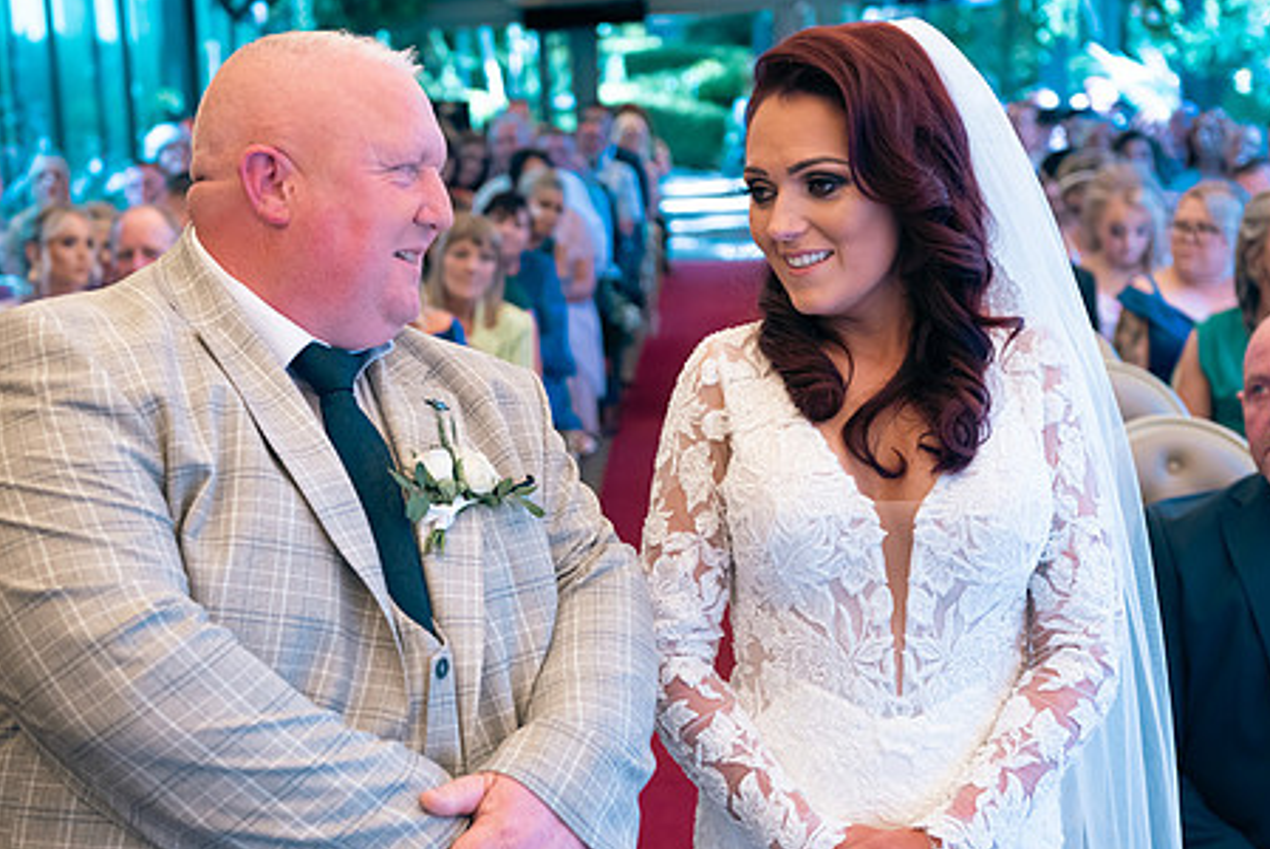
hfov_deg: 32.3
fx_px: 2189
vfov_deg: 21.9
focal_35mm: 62
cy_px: 434
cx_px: 546
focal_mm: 48
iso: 250
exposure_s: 1/200
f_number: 3.5
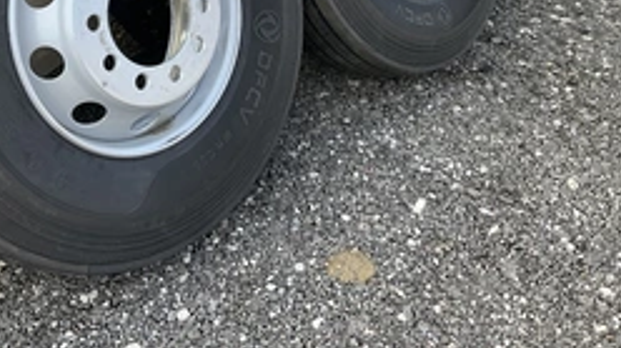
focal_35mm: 51
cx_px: 260
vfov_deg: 22.3
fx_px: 839
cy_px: -25
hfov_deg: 40.5
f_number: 1.8
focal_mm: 3
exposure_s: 1/174
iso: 20
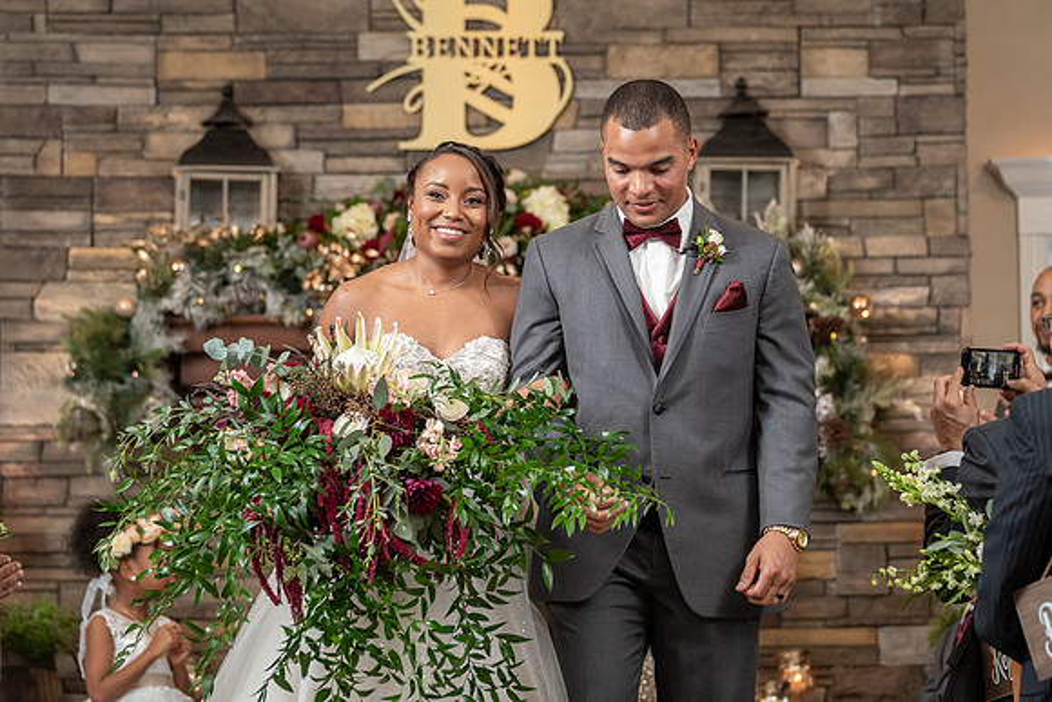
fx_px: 4356
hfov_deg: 13.8
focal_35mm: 149
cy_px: 399
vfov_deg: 9.2
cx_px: 562
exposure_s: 1/200
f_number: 4
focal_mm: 128
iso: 2000
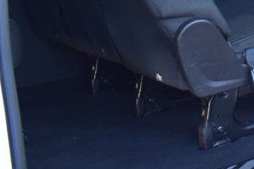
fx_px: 677
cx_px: 442
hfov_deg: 17.6
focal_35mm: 96
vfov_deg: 13.7
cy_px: -47
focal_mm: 18
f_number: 7.1
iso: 400
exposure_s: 1/40
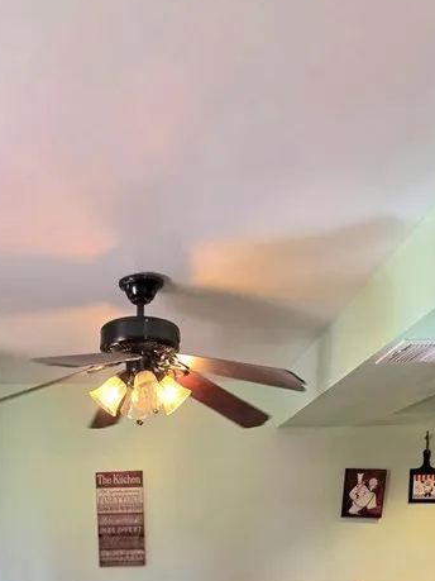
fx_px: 486
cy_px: 570
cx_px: 123
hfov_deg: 46.9
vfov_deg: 50.8
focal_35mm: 29
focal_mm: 2.2
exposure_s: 1/120
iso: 100
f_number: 1.9
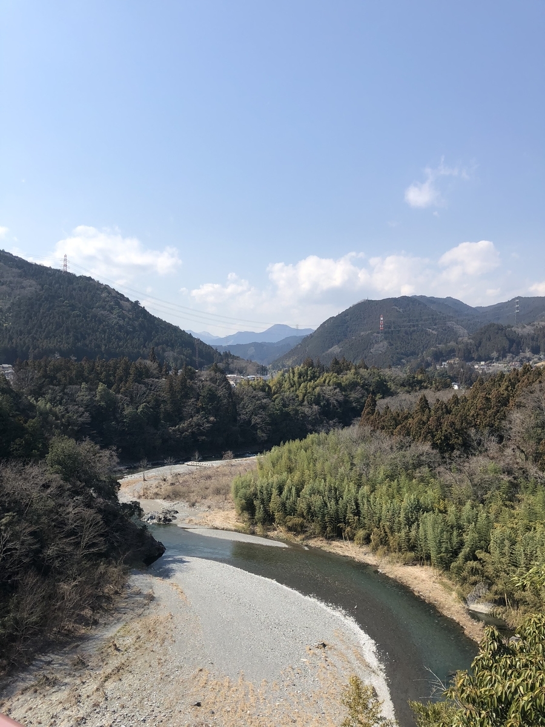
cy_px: 364
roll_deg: +0.7
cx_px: 272
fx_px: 588
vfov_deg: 63.4
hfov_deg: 49.7
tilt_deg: +1.2
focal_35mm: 28
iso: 20
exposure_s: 1/2183
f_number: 1.8
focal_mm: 4
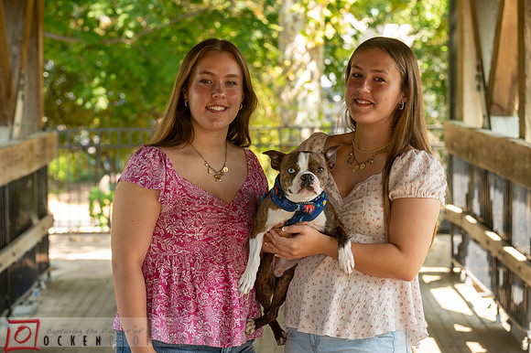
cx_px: 248
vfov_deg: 10.3
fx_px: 1964
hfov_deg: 15.4
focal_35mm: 133
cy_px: 180
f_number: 6.3
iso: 640
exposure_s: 1/80
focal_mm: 125
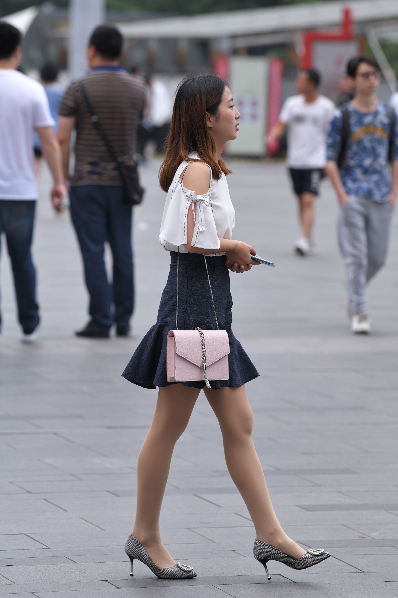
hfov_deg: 7.7
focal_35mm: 178
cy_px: 301
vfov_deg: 11.6
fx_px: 2952
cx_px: 219
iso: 640
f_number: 4
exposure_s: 1/640
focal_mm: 155
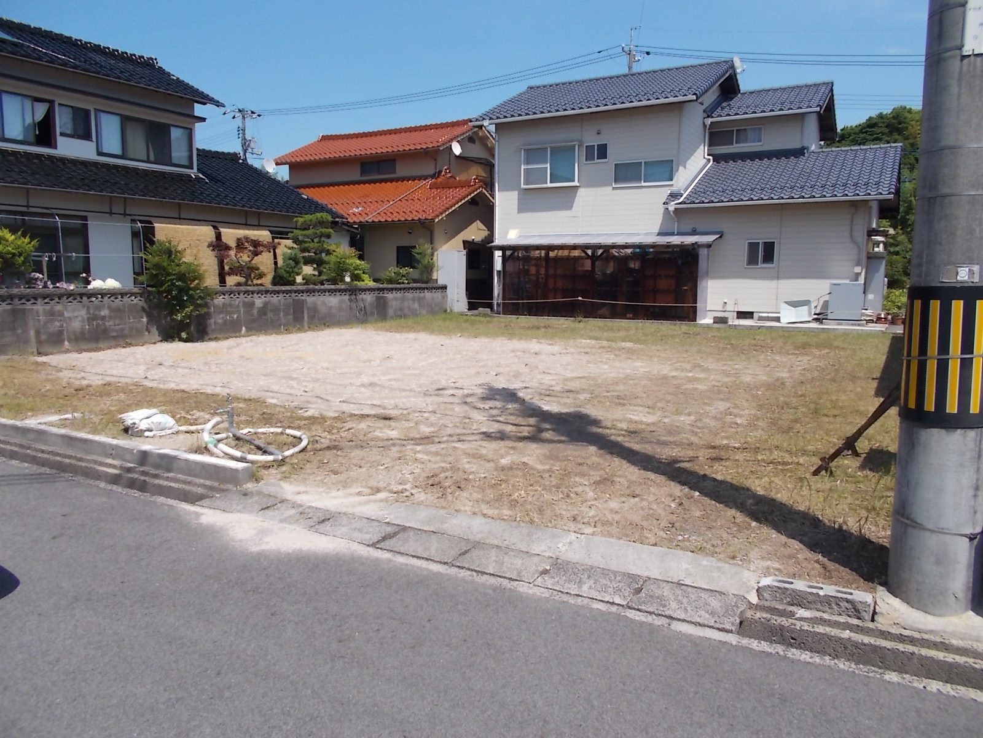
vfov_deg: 53.1
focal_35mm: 26
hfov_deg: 67.3
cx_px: 492
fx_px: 738
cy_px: 369
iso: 80
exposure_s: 1/200
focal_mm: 4.6
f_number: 8
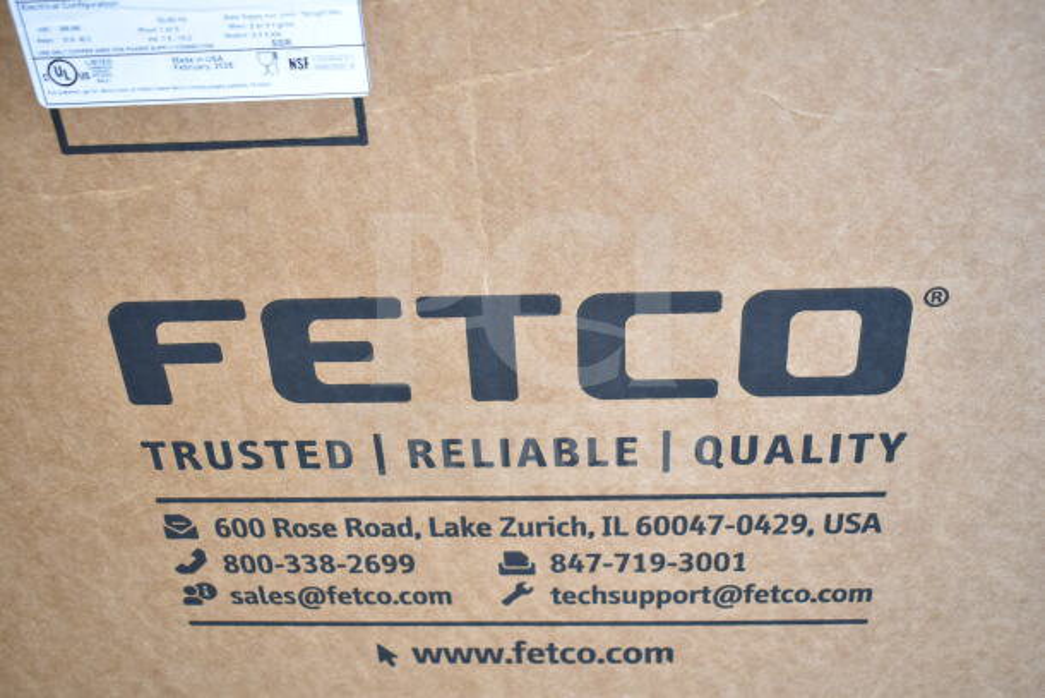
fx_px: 1350
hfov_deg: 42.3
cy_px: 349
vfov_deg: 29.0
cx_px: 522
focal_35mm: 46
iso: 1600
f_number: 4.2
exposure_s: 1/60
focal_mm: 31
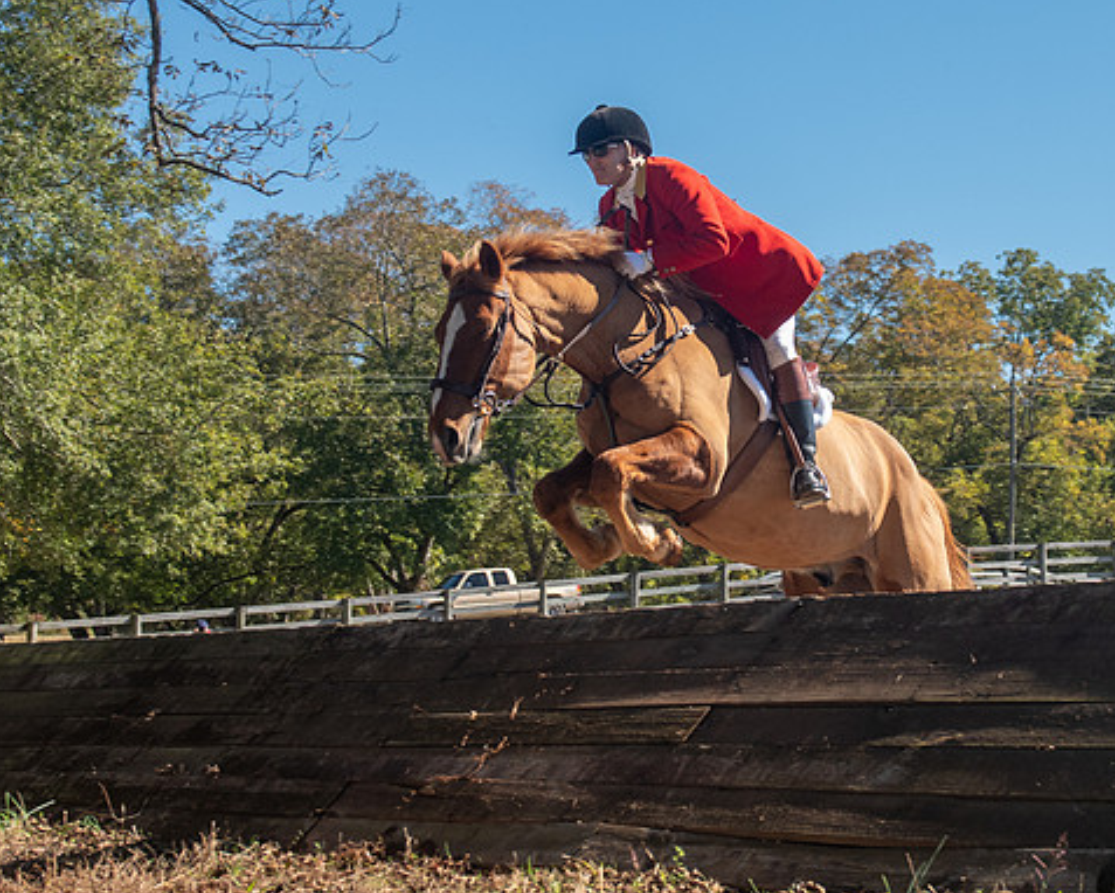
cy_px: 373
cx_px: 715
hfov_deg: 25.0
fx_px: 2509
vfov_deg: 20.2
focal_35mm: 76
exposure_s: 1/320
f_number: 4
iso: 400
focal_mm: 35
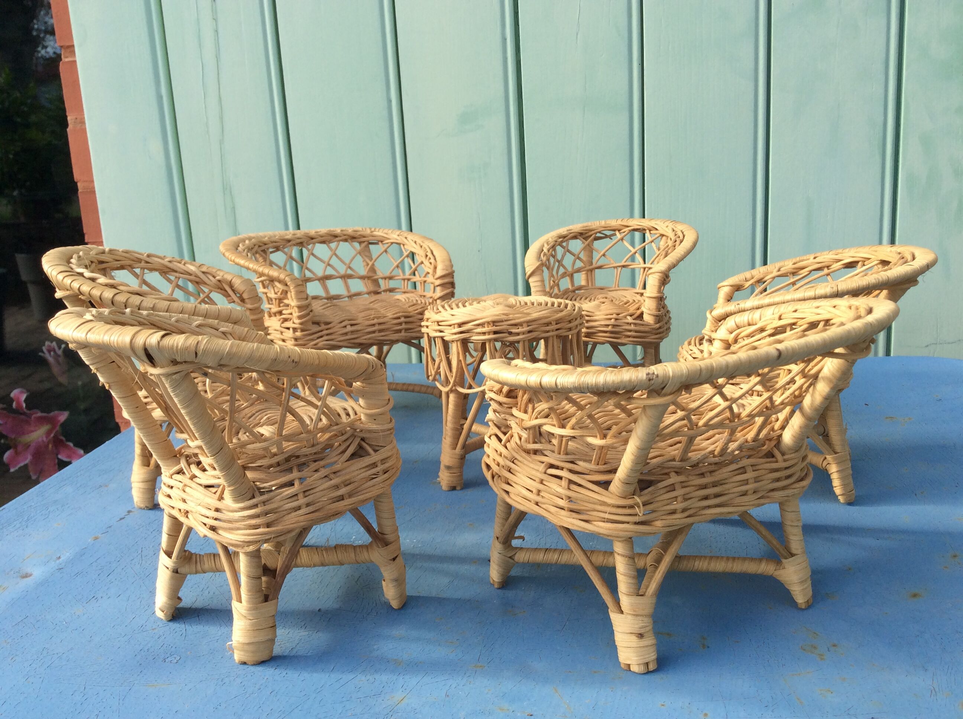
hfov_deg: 56.9
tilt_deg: -14.2
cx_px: 482
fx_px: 889
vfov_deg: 44.1
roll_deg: +4.4
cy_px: 360
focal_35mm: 32
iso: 32
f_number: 2.4
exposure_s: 1/278
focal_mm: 3.3
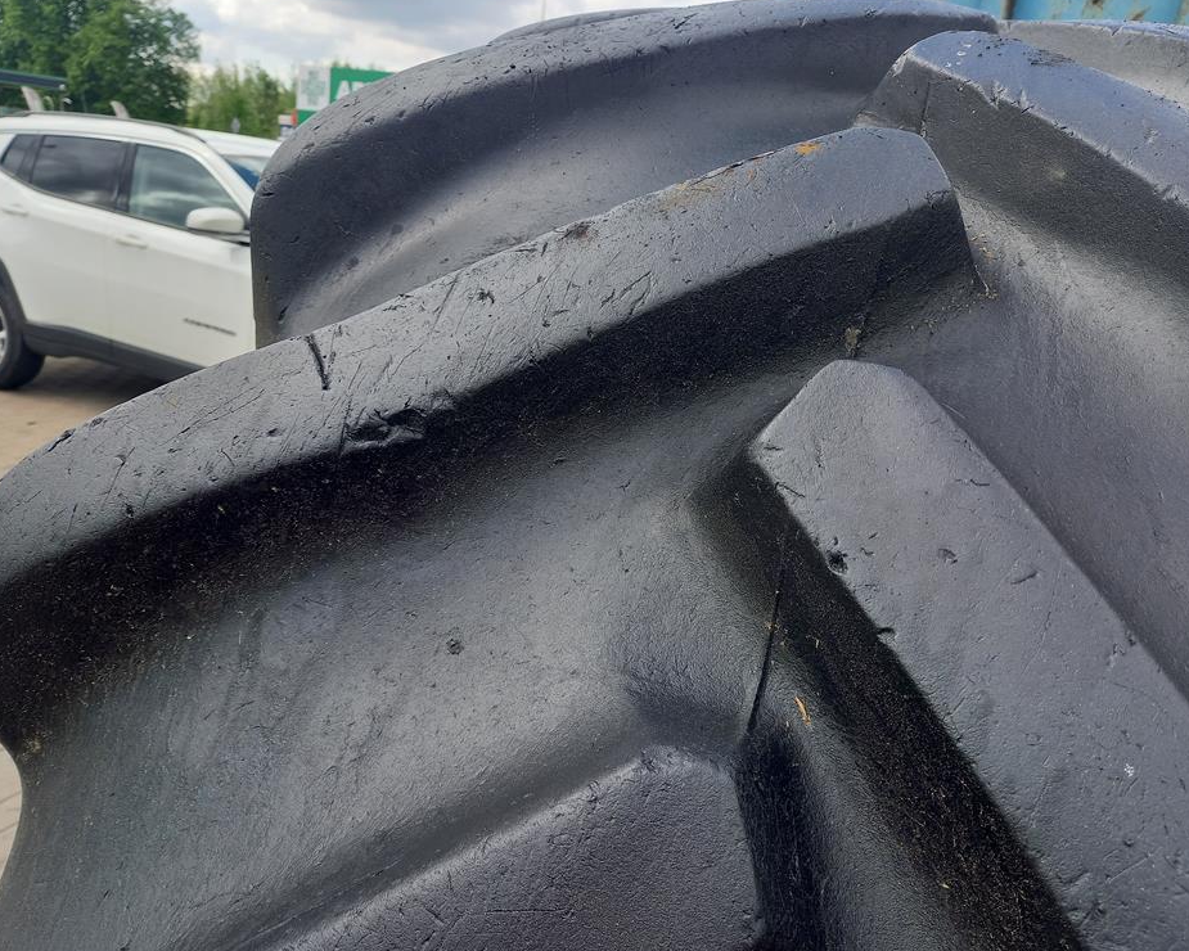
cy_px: 478
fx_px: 950
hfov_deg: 64.0
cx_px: 568
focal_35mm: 27
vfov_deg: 53.2
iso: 50
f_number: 1.8
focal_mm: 4.65
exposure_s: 1/213
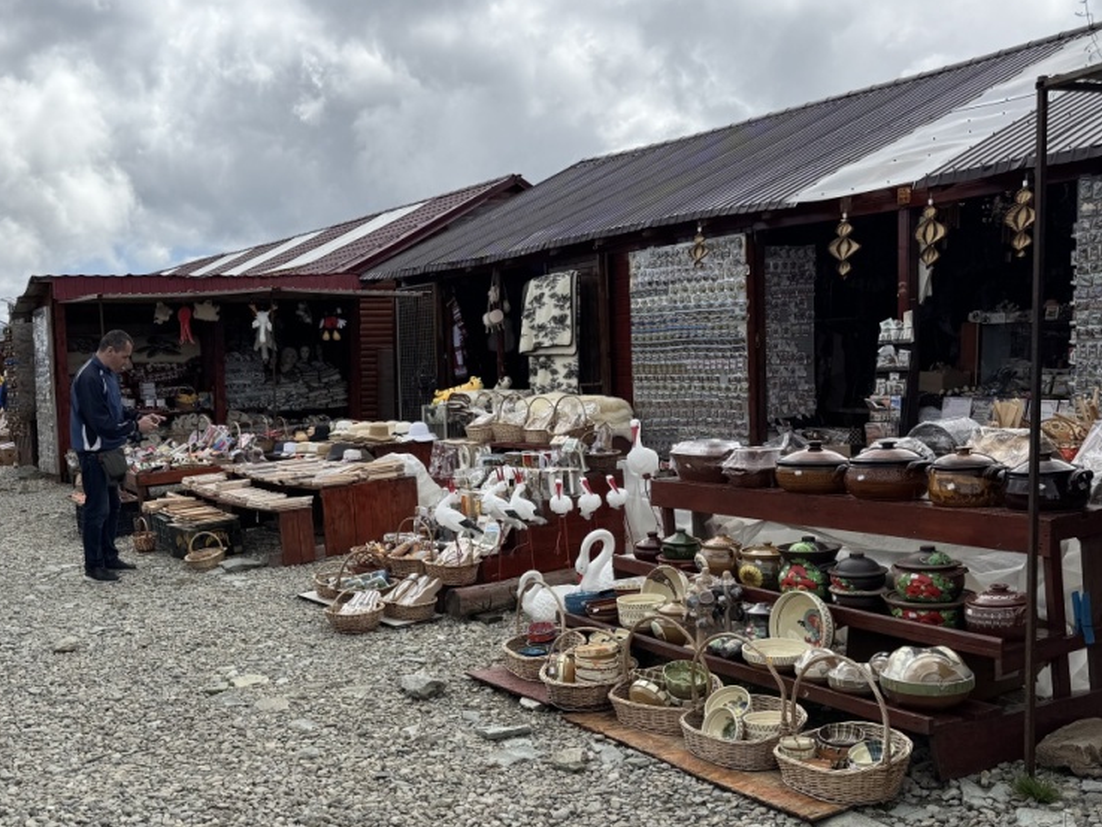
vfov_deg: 36.7
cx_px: 378
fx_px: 1242
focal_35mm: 39
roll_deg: +1.7
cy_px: 487
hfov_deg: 47.2
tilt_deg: -6.0
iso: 80
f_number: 1.78
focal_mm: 6.76
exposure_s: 1/5814
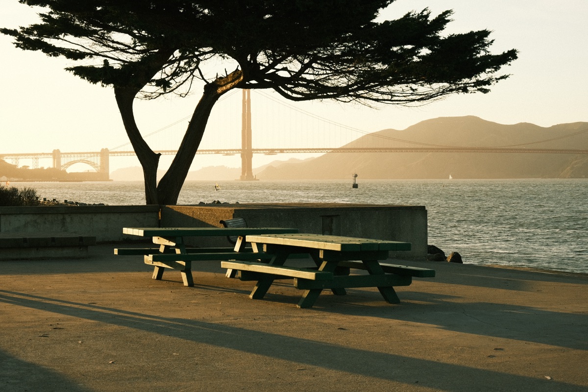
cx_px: 294
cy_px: 196
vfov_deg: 20.0
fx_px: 1111
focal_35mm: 68
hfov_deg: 29.7
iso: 500
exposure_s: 1/240
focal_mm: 45
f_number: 11
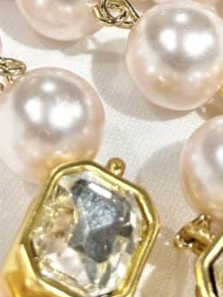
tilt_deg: -36.0
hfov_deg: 9.4
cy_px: -40
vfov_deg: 12.3
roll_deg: +7.0
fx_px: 1349
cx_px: 136
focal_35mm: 157
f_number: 1.6
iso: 32
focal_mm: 5.96
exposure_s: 1/251
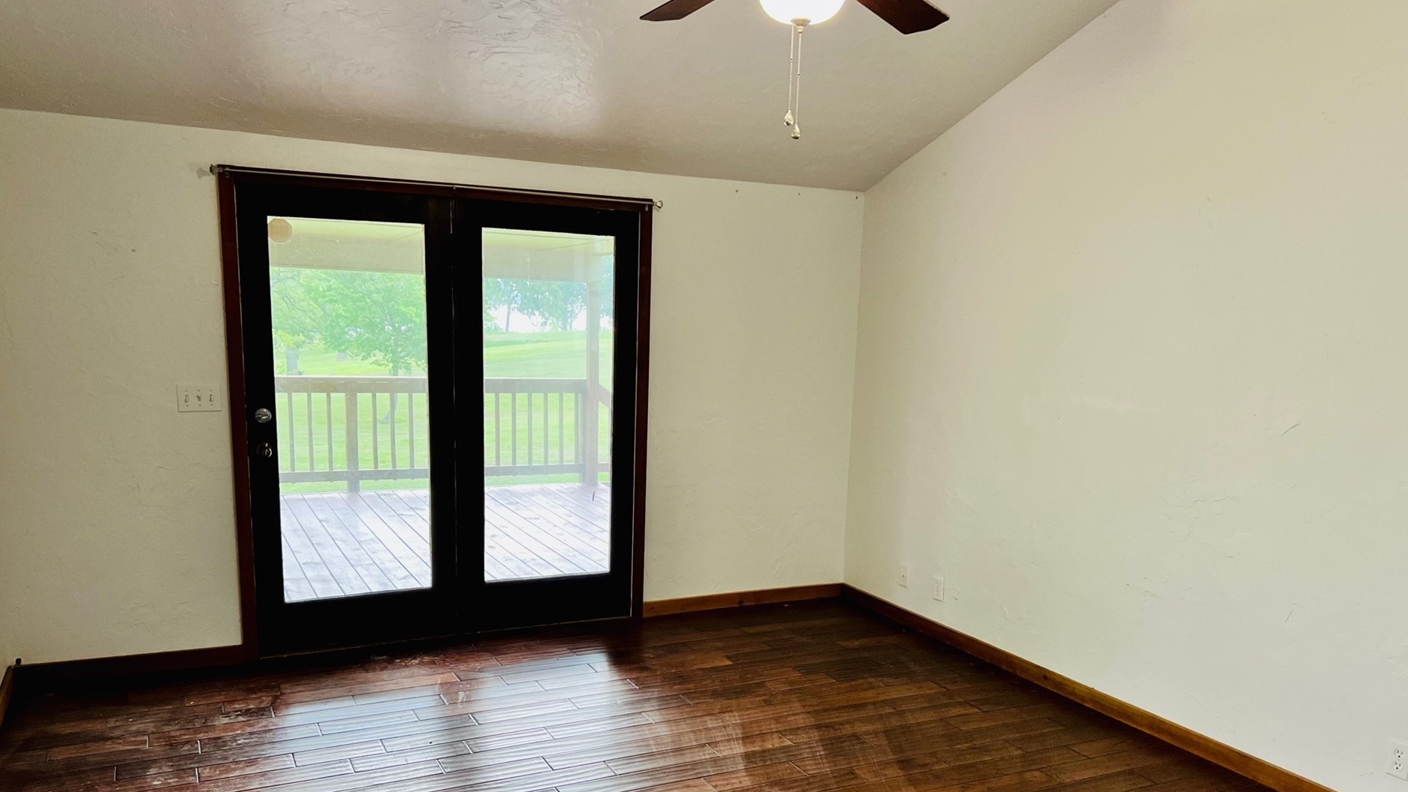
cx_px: 692
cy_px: 524
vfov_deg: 39.7
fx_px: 1083
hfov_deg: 66.1
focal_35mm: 29
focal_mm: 5.7
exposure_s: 1/120
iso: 125
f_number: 1.5
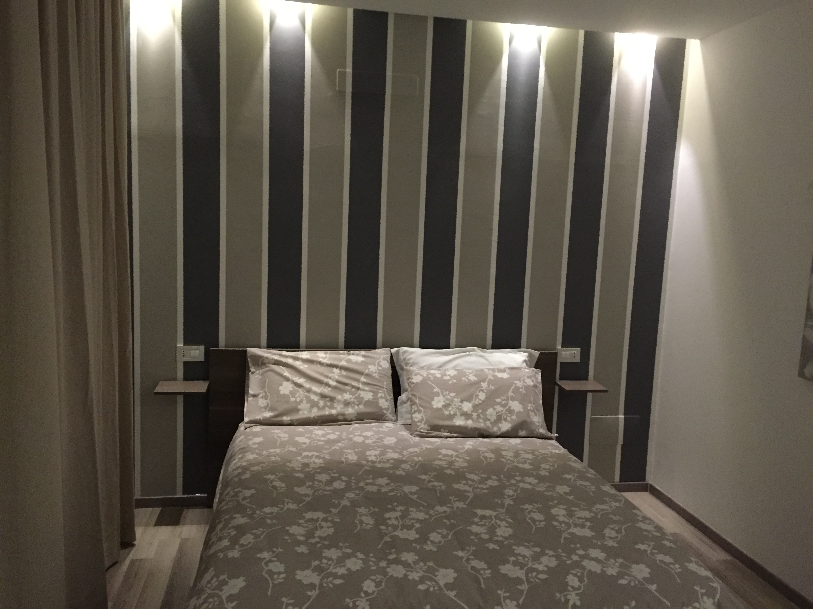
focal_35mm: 29
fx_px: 681
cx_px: 406
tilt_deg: -7.3
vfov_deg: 48.2
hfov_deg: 61.7
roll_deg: -1.9
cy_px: 304
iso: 320
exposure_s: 1/17
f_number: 2.2
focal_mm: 4.15
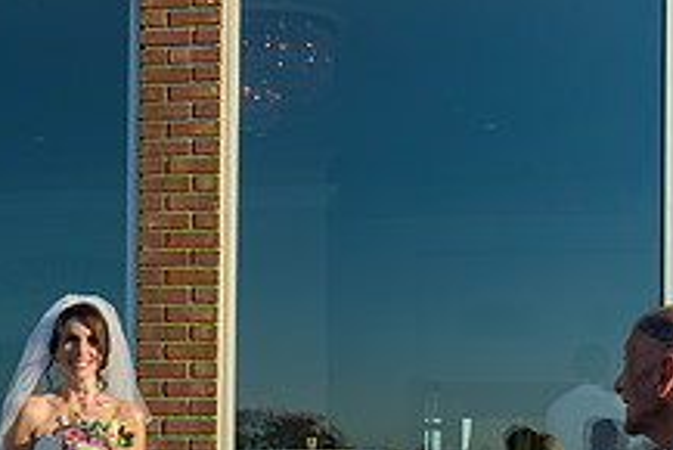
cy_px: 489
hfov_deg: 21.7
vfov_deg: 14.7
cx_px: 25
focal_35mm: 91
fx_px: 1702
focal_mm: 34
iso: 200
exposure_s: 1/1600
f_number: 3.2
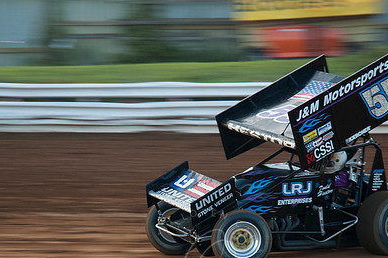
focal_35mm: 157
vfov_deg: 8.7
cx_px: 204
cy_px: 177
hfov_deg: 13.1
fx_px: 1691
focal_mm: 70
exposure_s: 1/160
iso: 200
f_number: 4.5
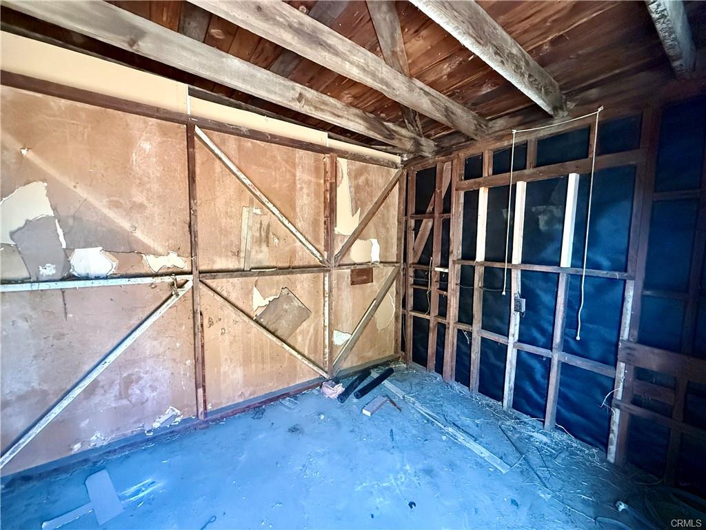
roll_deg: -0.9
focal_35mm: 14
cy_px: 265
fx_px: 286
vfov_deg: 85.7
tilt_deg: -5.3
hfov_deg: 102.1
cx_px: 353
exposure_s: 1/60
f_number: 2.2
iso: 1000
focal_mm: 2.22
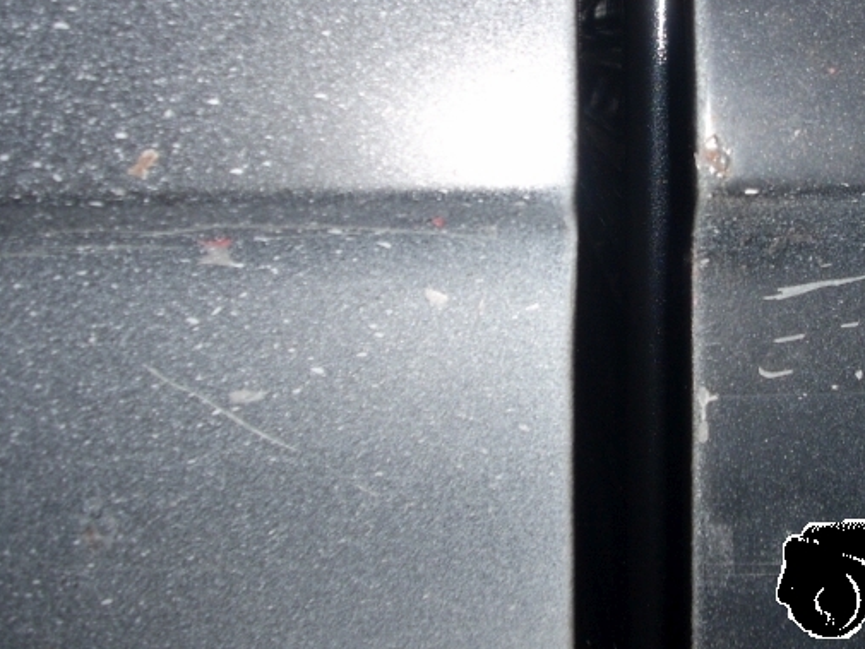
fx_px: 1375
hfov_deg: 34.4
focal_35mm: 55
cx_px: 620
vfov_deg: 26.3
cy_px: 186
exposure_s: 1/60
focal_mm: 6.2
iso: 64
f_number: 2.8
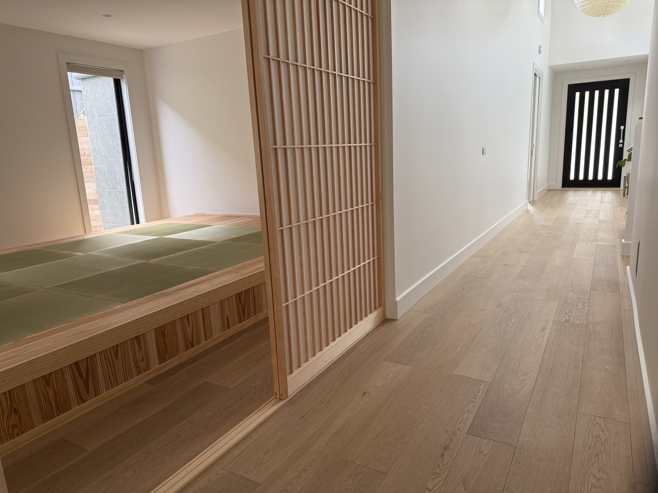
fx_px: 456
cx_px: 329
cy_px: 246
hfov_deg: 71.6
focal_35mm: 24
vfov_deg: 56.8
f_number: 1.78
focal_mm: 6.76
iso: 160
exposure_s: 1/121
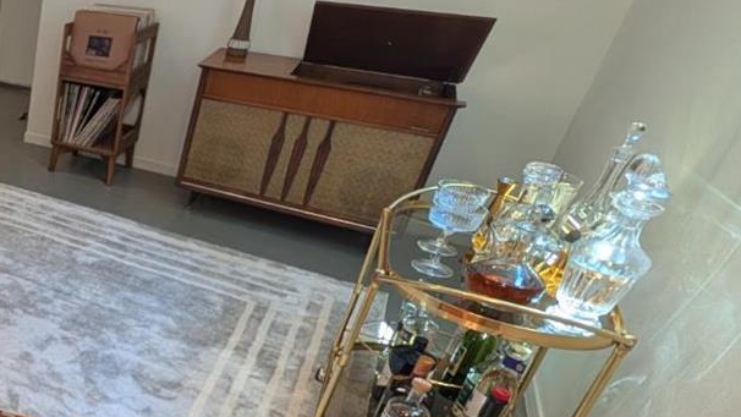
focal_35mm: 31
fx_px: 609
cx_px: -94
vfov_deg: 37.7
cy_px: 247
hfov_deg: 45.1
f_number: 1.7
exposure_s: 1/60
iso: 111
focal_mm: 2.02
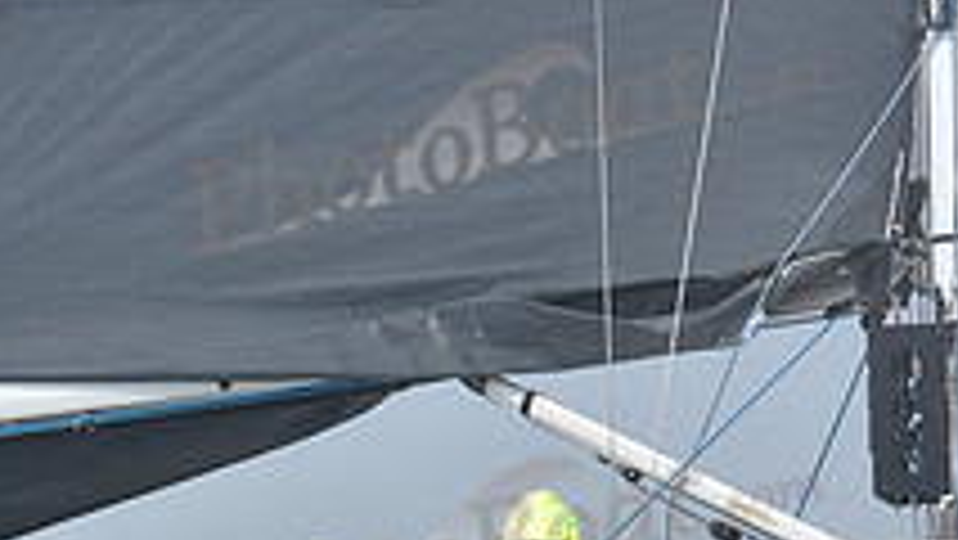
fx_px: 7242
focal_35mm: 285
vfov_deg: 4.2
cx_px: -40
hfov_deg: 7.5
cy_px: 848
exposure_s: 1/800
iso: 320
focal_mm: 100
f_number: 13
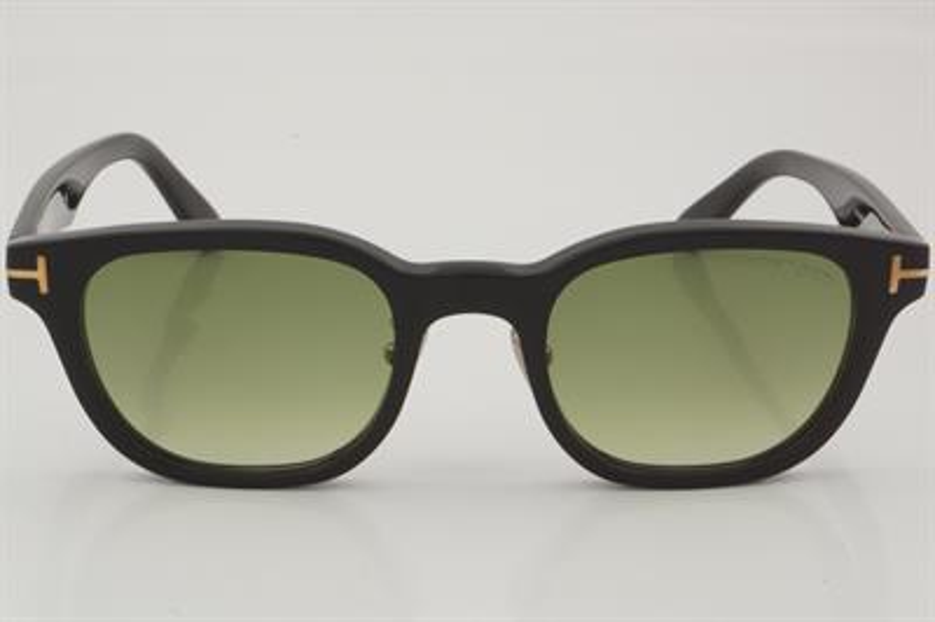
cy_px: 311
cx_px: 468
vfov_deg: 16.5
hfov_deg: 24.6
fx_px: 2141
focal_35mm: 82
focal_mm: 55
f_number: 32
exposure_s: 1/3
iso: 100
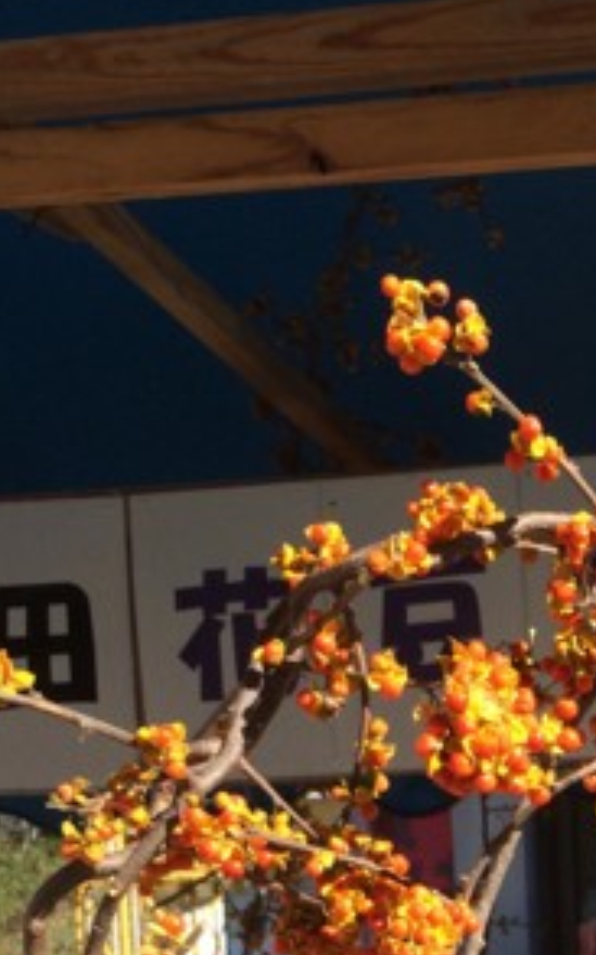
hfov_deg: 14.9
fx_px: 2184
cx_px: 752
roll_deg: +4.2
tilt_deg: -6.6
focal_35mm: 84
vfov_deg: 22.4
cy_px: 1203
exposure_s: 1/1080
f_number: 2.2
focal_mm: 4.15
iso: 32
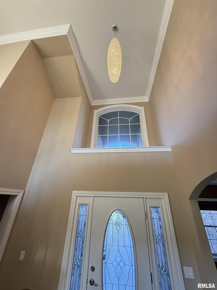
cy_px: 145
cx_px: 108
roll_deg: -2.2
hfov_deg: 85.7
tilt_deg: +26.0
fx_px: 117
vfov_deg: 102.1
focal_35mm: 14
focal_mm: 2.22
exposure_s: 1/120
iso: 200
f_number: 2.2
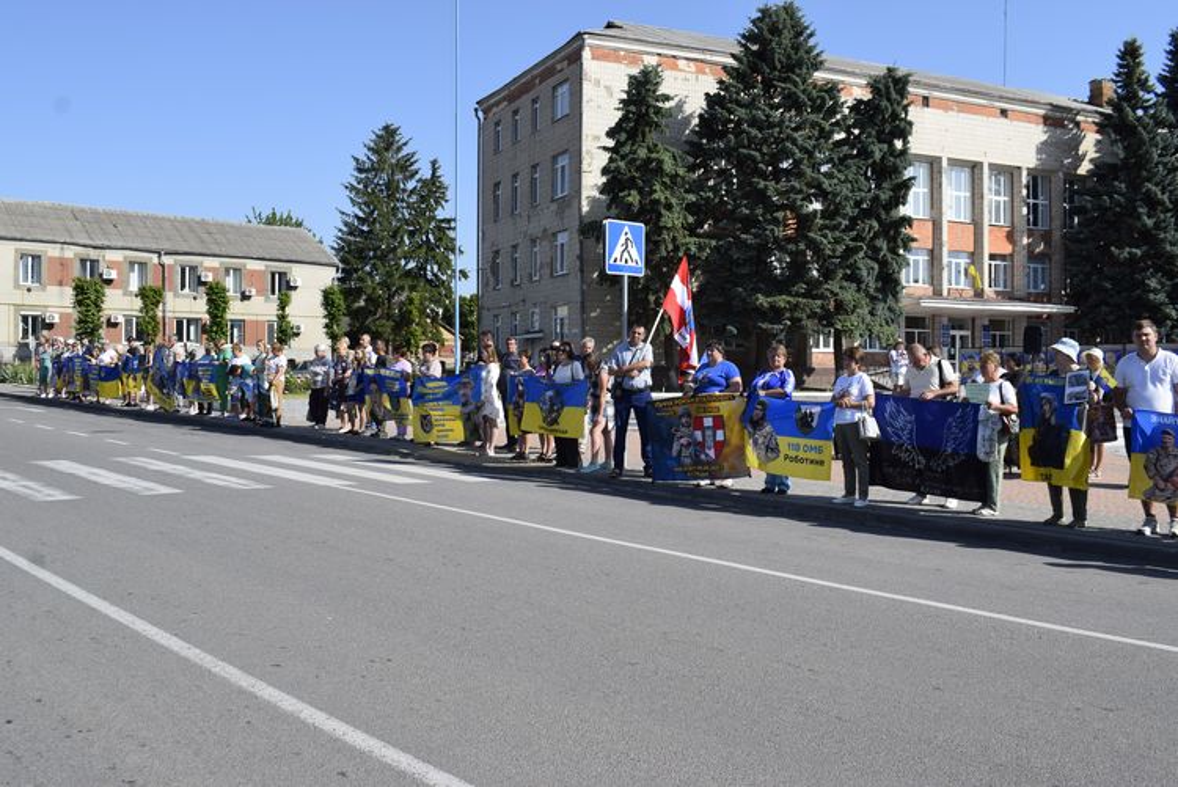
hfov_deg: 57.2
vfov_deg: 40.0
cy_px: 394
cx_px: 589
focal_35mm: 33
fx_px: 1080
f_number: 10
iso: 200
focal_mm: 22
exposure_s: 1/400
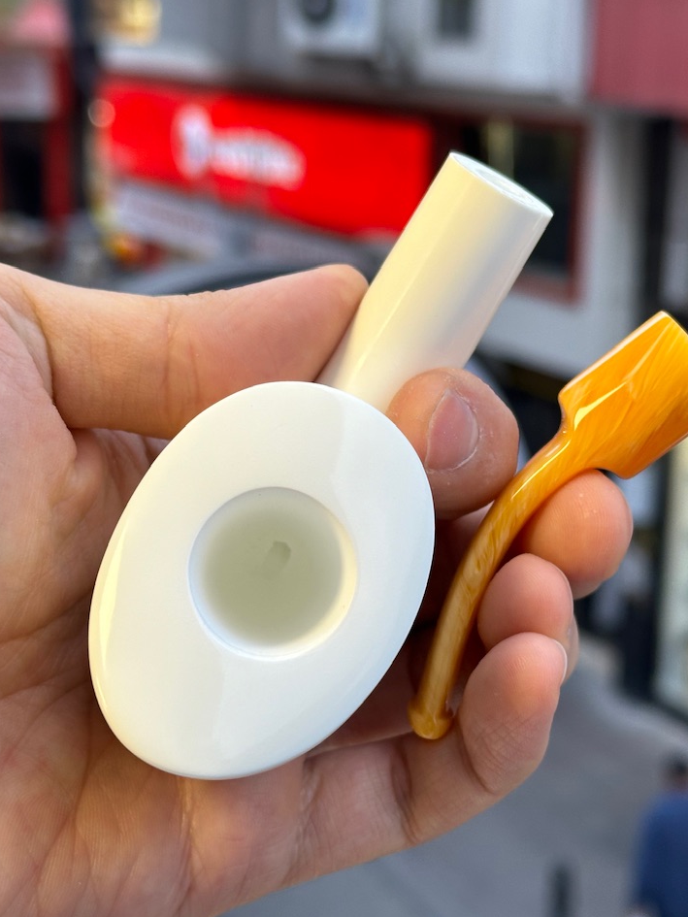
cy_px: 462
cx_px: 447
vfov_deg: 29.8
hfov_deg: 22.5
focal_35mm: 65
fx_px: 1722
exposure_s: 1/50
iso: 64
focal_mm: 6.86
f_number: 1.78
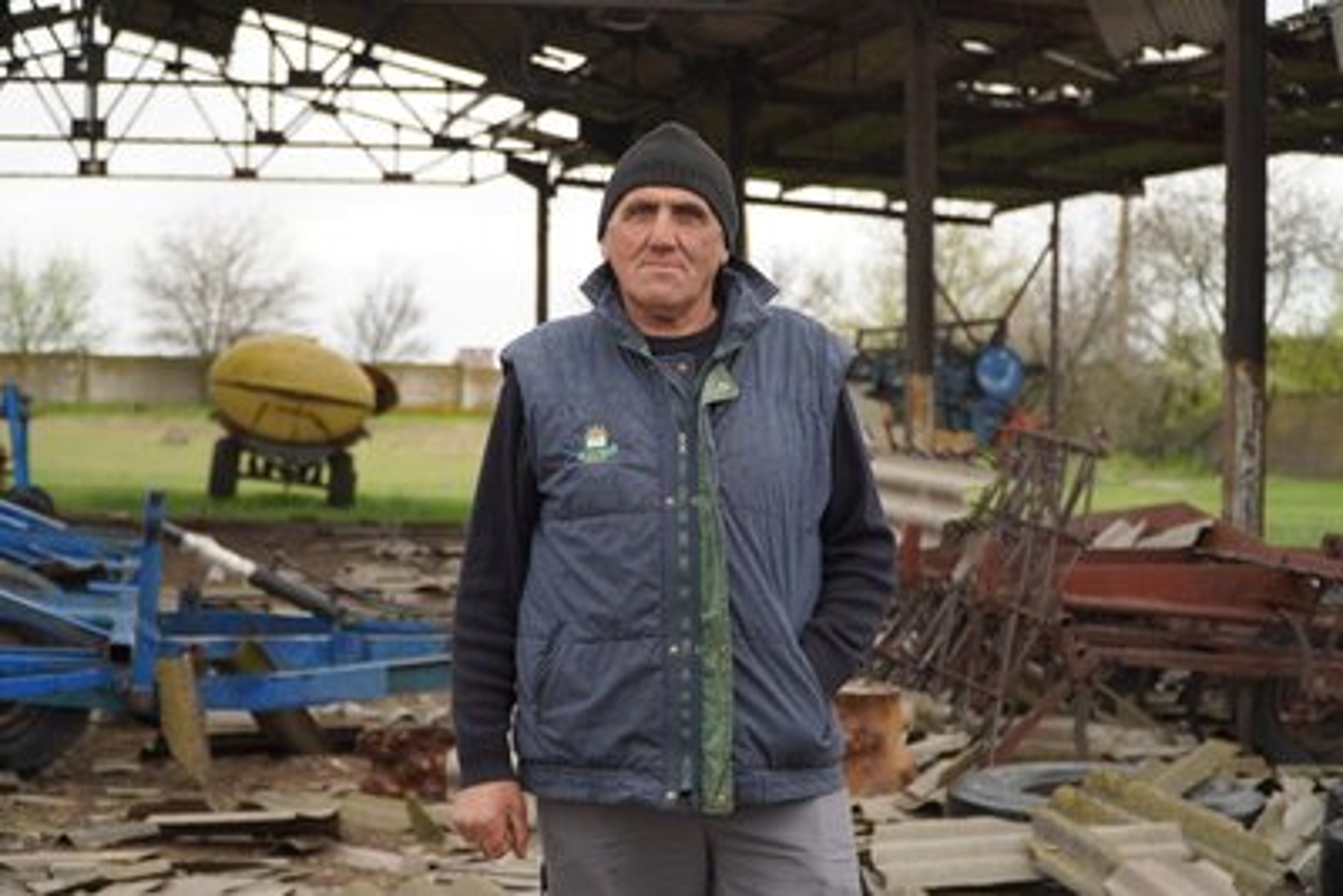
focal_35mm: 68
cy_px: 448
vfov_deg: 20.2
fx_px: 2519
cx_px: 672
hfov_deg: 29.9
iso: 125
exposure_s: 1/160
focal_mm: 45
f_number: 4
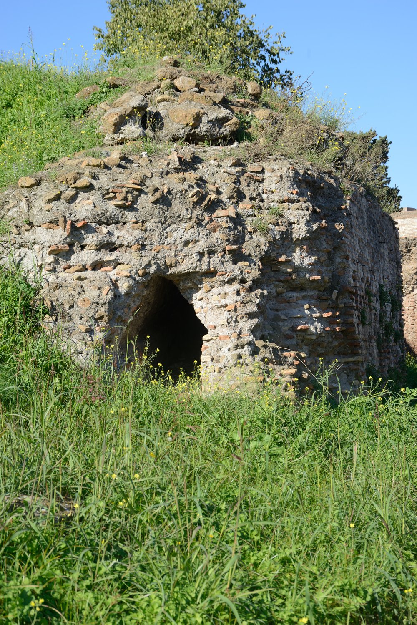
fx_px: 1146
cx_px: 208
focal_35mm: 66
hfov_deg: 20.6
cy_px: 312
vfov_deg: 30.5
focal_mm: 66
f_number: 9
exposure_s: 1/250
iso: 200
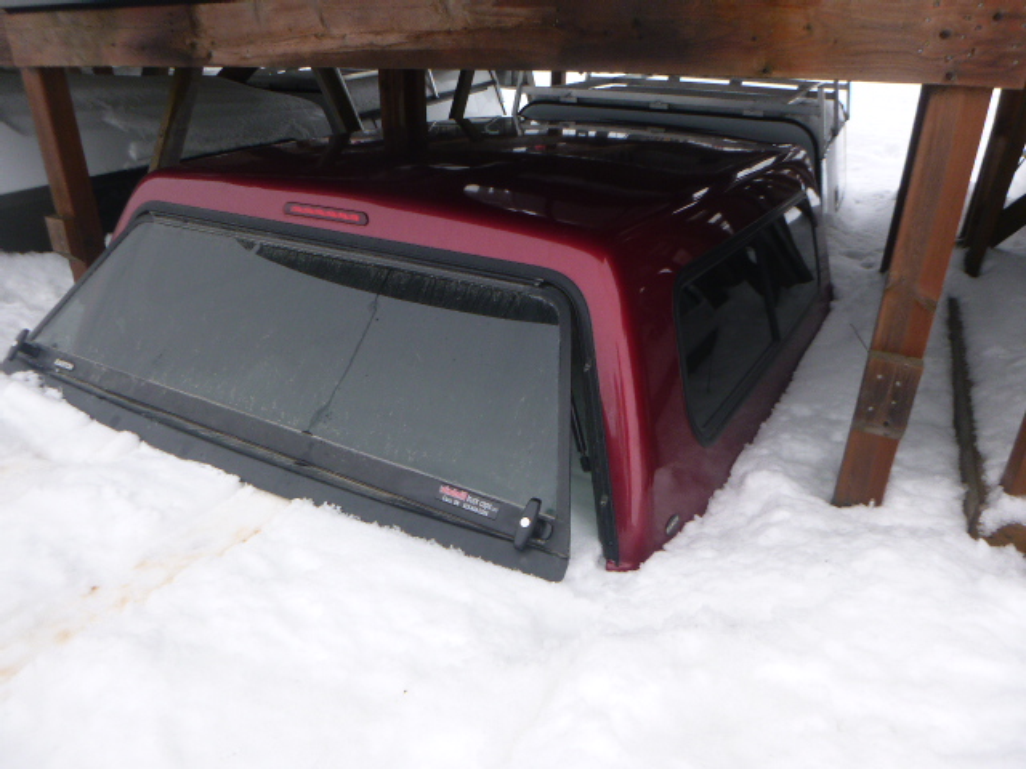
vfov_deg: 54.9
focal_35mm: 25
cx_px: 513
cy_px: 384
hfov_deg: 69.4
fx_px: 741
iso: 100
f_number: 3.9
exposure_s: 1/160
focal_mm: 4.5
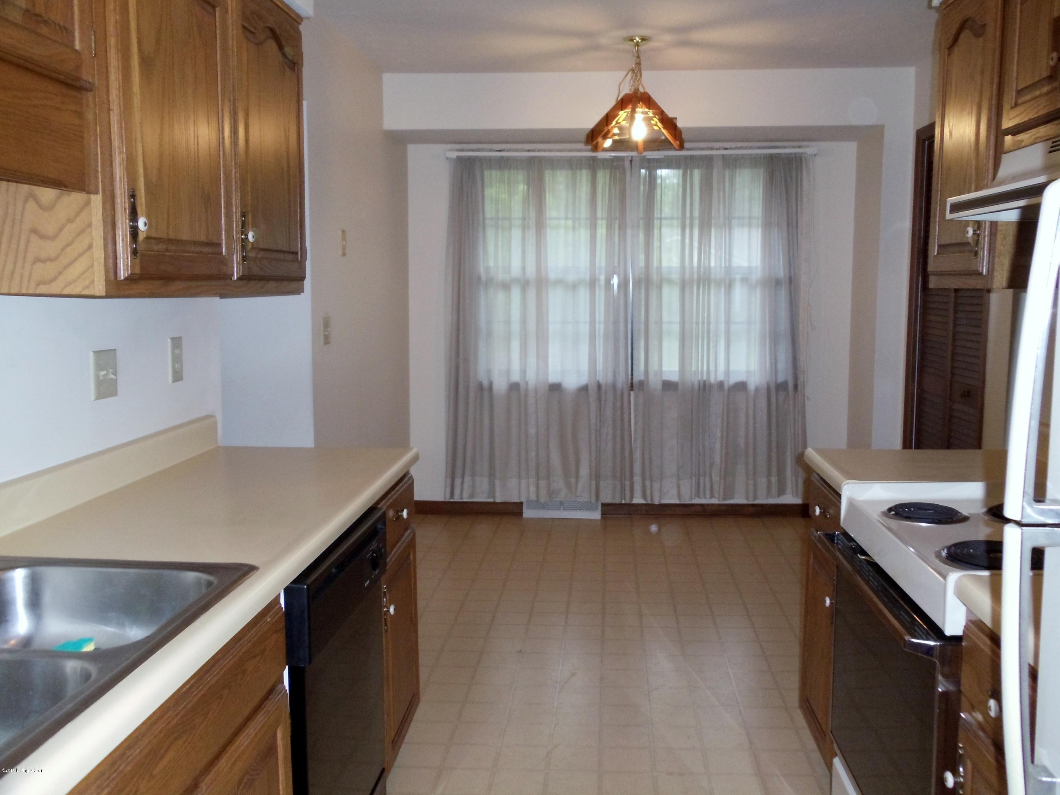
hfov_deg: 42.9
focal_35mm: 44
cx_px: 530
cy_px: 398
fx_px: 1347
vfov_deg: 32.9
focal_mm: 6
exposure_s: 1/30
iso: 400
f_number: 3.5
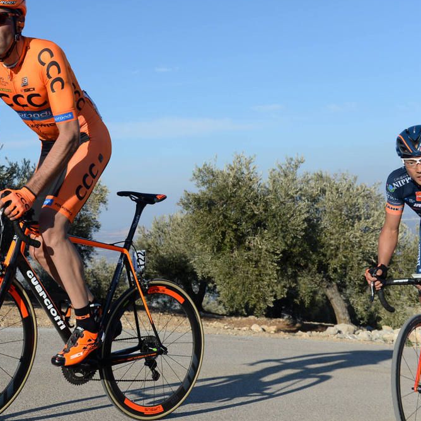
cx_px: 66
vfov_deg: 29.5
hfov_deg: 28.7
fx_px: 798
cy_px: 182
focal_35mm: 58
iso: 200
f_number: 7.1
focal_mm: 38
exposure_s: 1/640
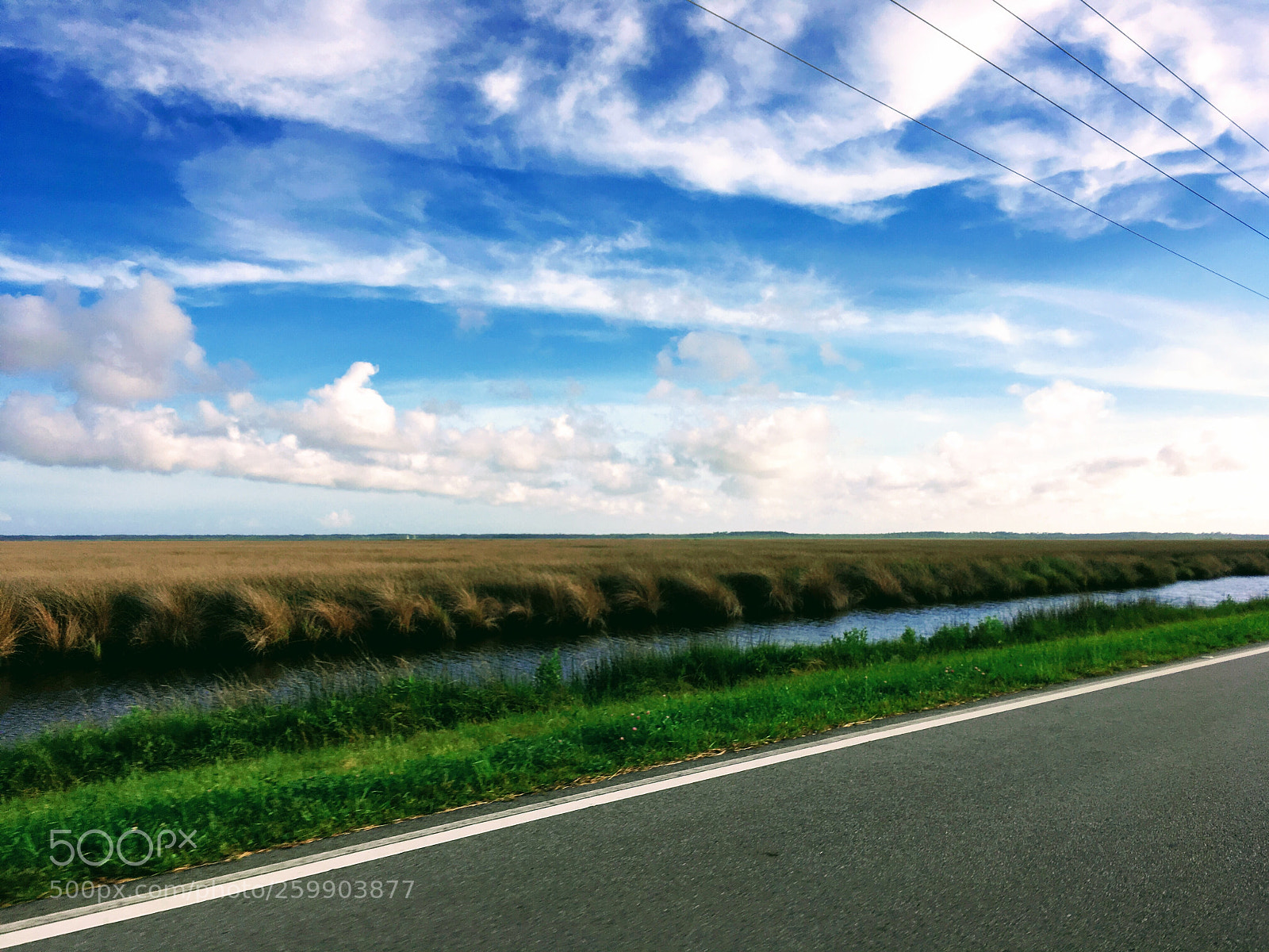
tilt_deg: +1.1
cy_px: 476
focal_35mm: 29
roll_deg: +0.0
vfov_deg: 48.2
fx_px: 1063
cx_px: 634
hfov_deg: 61.7
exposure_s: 1/1202
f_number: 2.2
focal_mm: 4.15
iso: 25
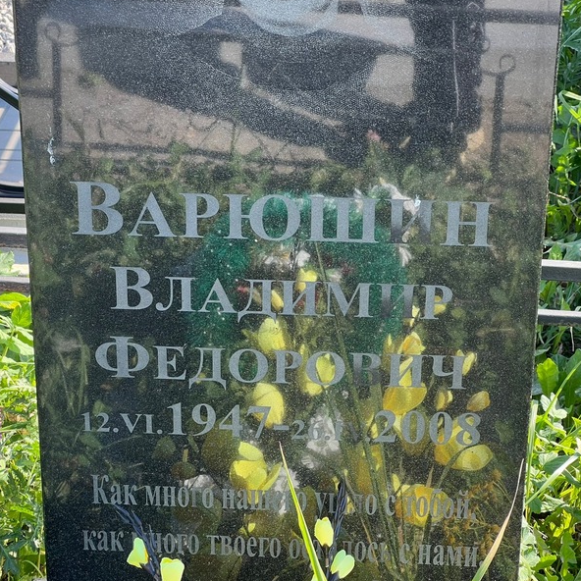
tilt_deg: -25.3
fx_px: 1747
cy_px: 290
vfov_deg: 18.9
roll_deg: +0.1
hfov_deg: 18.9
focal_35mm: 92
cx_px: 273
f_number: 2.8
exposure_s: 1/99
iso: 32
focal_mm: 9
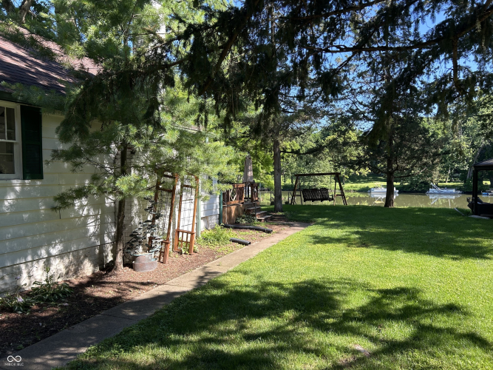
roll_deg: +1.2
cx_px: 246
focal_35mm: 26
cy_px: 185
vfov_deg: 53.0
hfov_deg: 67.3
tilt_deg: -1.8
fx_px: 370
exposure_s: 1/808
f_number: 1.5
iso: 50
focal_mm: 5.7
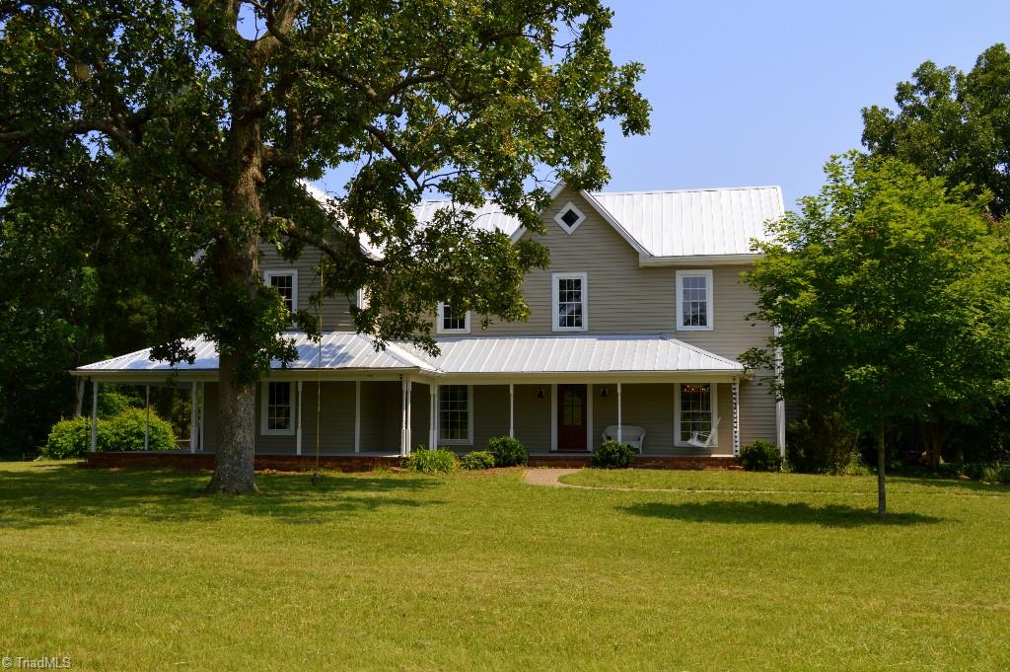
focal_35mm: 36
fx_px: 1009
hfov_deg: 53.2
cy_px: 336
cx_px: 505
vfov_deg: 36.8
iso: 100
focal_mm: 24
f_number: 7.1
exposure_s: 1/200
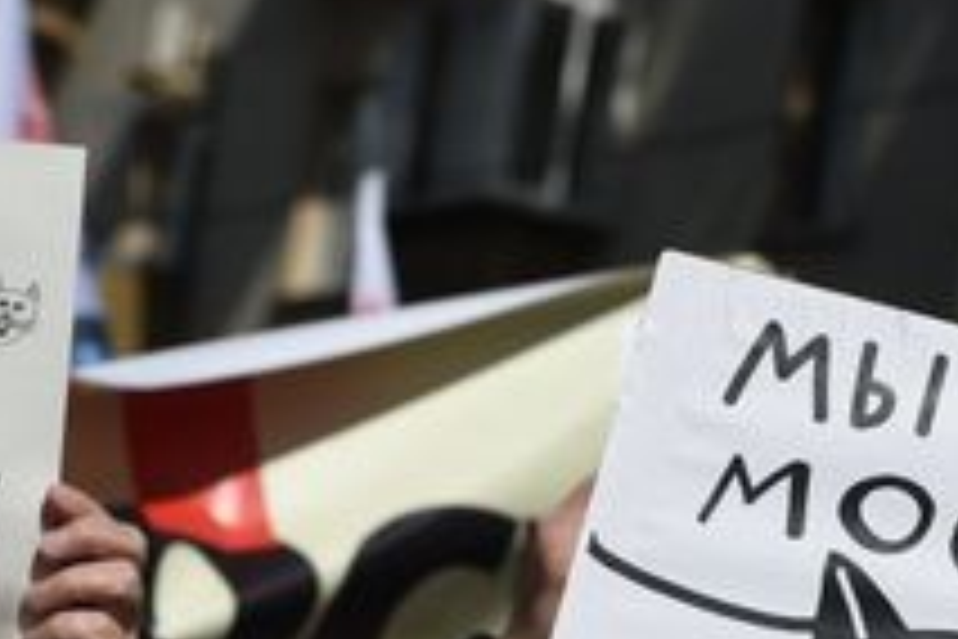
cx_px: 684
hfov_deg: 8.9
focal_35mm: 230
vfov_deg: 5.9
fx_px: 6120
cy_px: 796
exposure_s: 1/8000
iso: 400
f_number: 5.6
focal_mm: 70
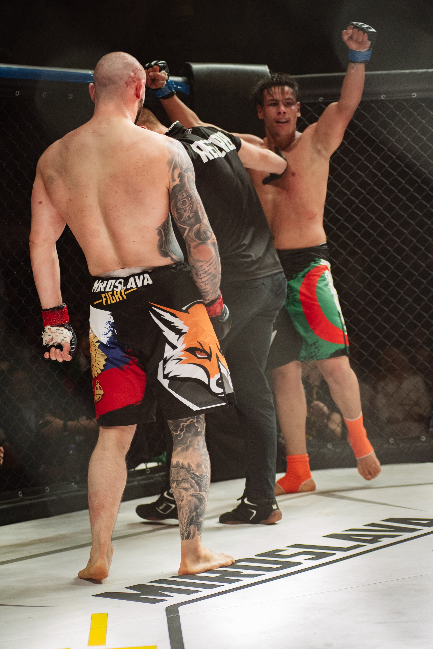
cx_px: 216
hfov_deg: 17.1
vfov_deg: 25.4
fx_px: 1442
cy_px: 324
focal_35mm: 80
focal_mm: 80
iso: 2000
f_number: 4
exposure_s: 1/400
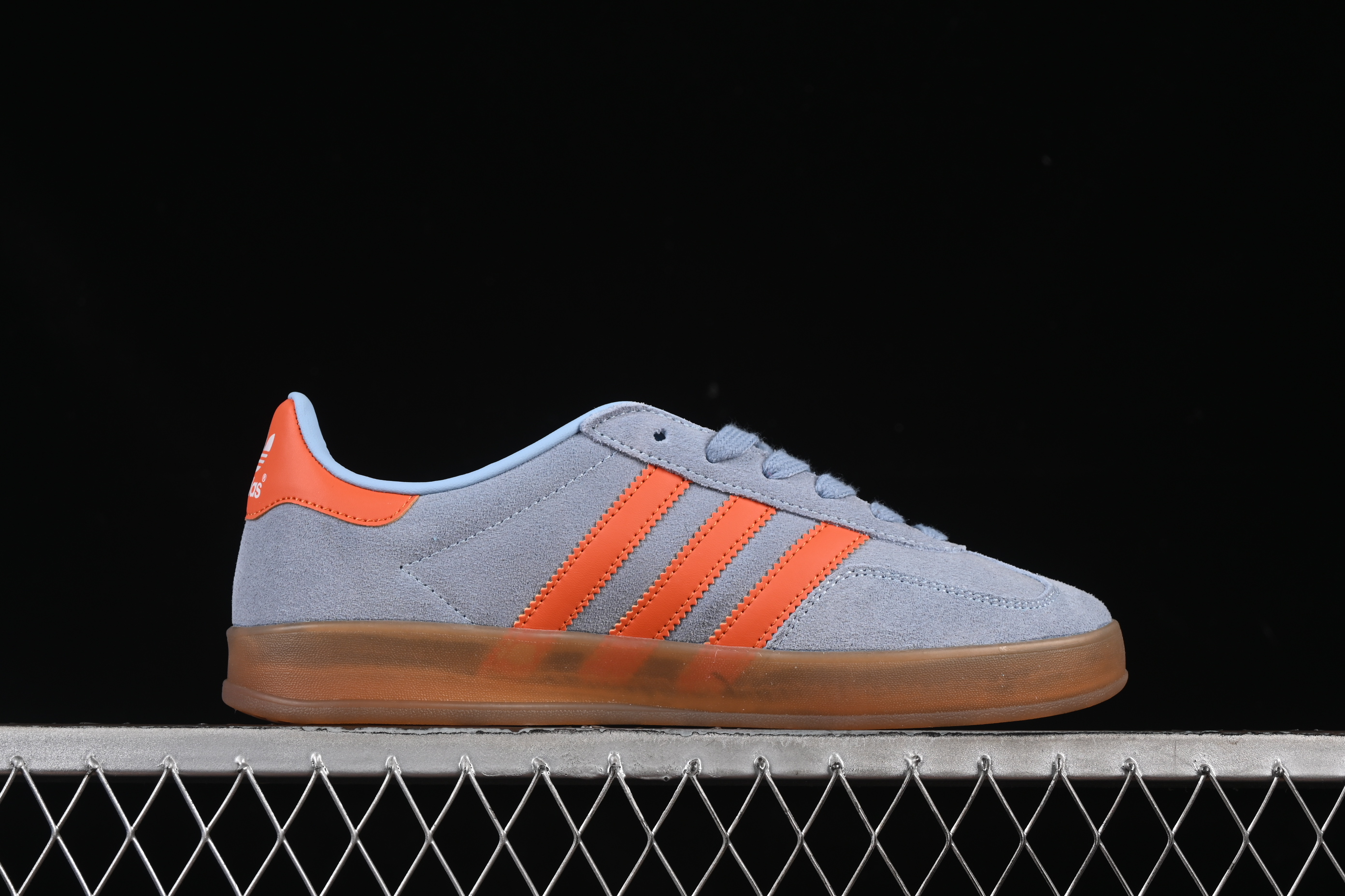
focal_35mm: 75
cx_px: 672
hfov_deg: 27.0
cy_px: 448
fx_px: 2802
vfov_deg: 18.2
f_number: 8
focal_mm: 50
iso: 160
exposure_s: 1/80
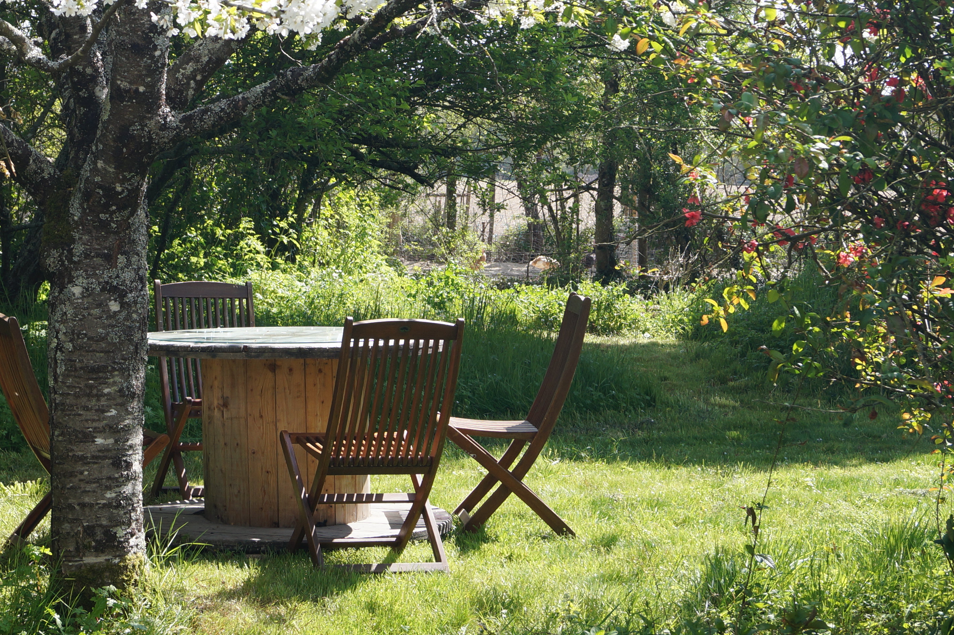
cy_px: 209
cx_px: 335
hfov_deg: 20.4
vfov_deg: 13.7
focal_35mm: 100
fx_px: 2647
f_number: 8
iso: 100
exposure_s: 1/100
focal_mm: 35
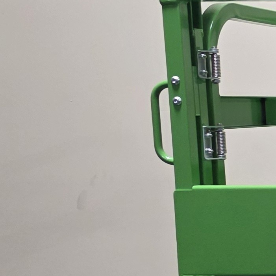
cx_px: 706
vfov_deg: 14.9
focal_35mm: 116
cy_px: 242
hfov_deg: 11.7
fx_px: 1046
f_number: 1.7
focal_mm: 6.3
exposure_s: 1/120
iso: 500
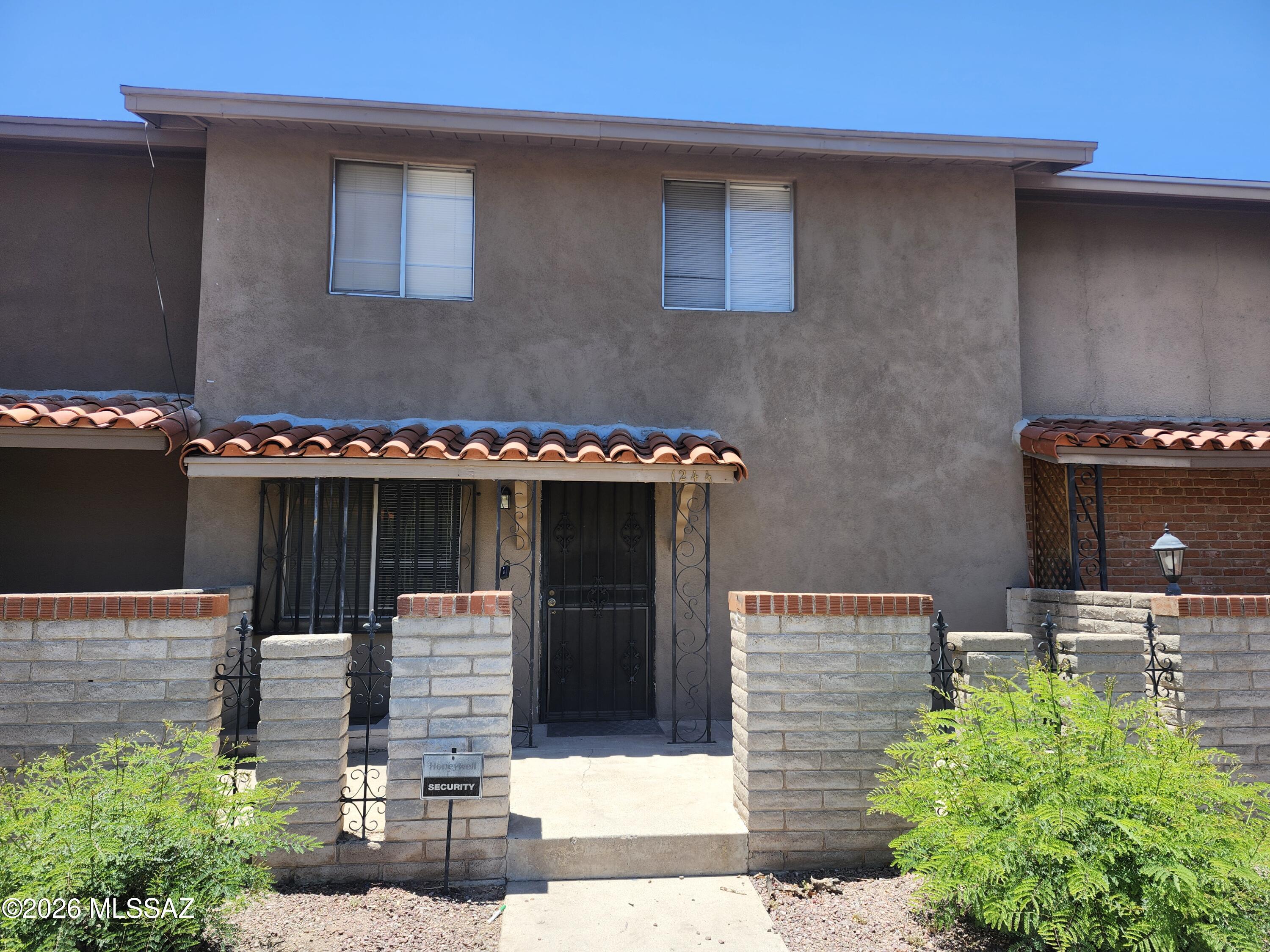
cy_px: 476
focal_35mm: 23
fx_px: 844
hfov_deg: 73.9
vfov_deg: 58.9
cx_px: 635
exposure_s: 1/775
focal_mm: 5.54
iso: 25
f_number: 1.8
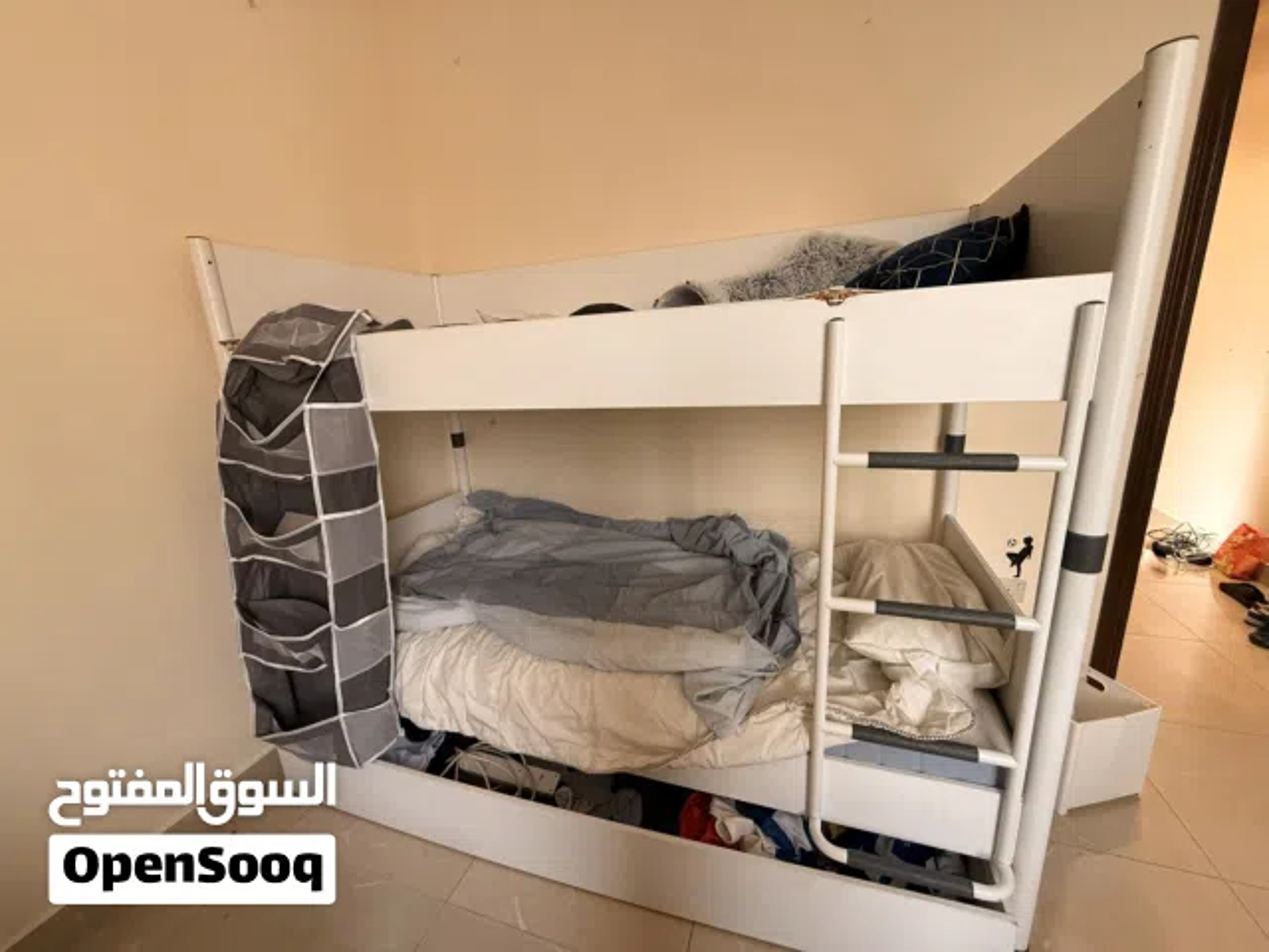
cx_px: 634
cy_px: 476
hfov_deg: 102.1
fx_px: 513
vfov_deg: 85.7
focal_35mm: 14
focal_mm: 2.22
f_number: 2.2
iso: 400
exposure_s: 1/74
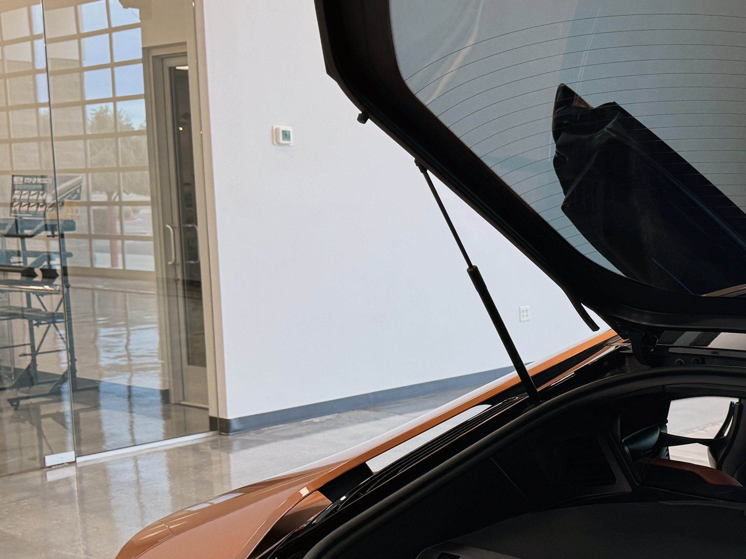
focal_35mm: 54
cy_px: 337
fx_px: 1164
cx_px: 640
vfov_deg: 27.0
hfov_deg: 34.0
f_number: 1.78
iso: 100
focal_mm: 6.76
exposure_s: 1/120
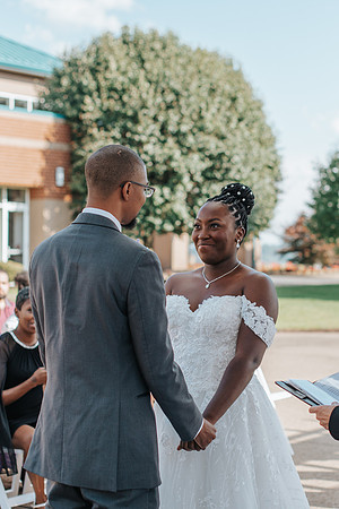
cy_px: 253
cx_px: 226
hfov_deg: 17.9
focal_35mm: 76
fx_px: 1075
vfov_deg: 26.6
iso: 200
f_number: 2.5
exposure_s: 1/2000
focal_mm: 50
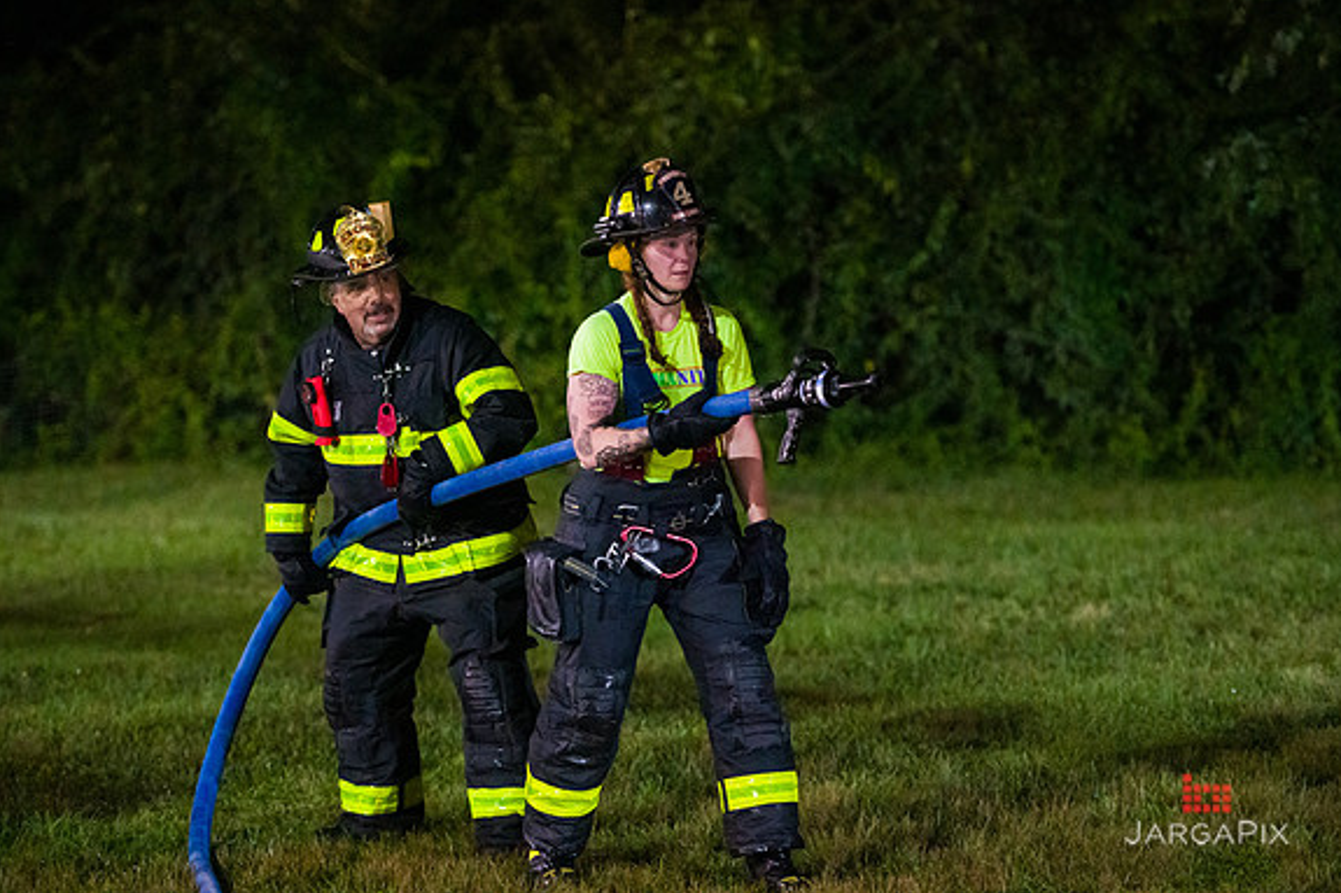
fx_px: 4580
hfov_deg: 16.7
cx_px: 672
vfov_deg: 11.1
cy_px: 445
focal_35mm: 123
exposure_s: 1/200
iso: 12800
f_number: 3.2
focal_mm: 122
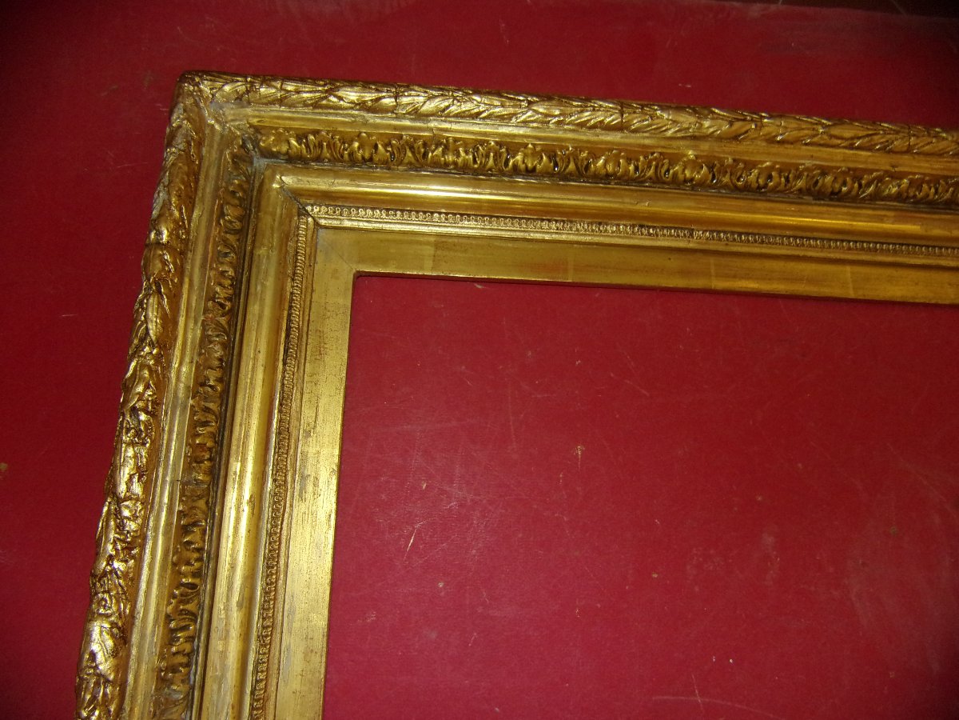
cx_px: 480
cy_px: 360
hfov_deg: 69.4
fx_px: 693
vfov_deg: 54.9
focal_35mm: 25
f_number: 3.5
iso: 200
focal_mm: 4.5
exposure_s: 1/34
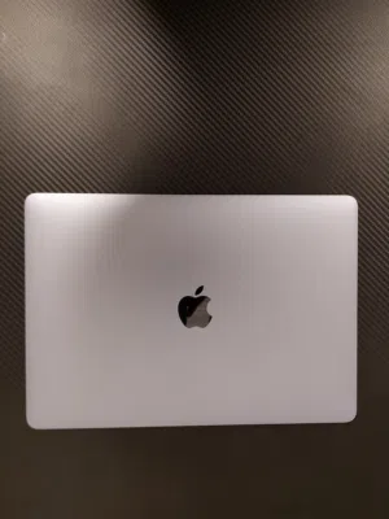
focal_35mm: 24
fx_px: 360
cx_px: 194
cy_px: 260
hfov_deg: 56.8
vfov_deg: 71.6
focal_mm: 5.23
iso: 250
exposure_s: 1/50
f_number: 1.8
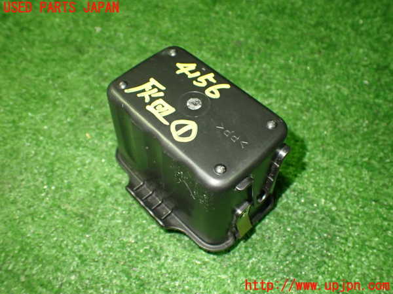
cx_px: 196
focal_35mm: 30
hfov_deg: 60.0
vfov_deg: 46.8
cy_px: 147
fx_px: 341
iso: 800
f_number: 2.3
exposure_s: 1/30
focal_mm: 5.4
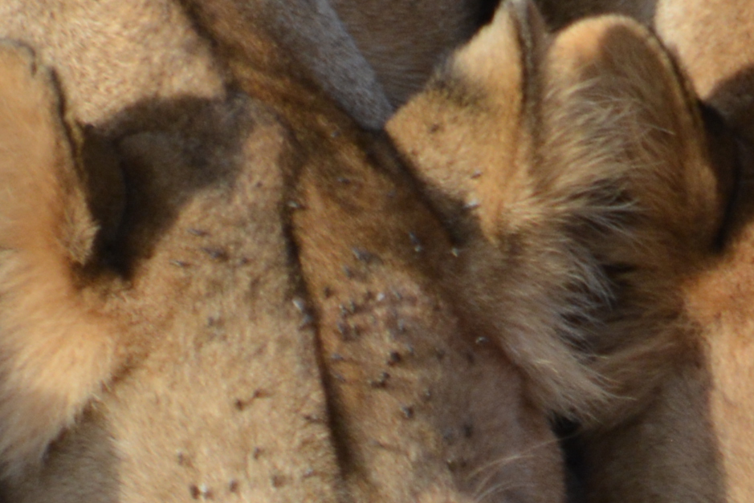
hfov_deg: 1.0
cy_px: 630
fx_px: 45133
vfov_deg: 0.6
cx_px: 514
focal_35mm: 2154
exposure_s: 1/1000
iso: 500
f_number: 5.6
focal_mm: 300
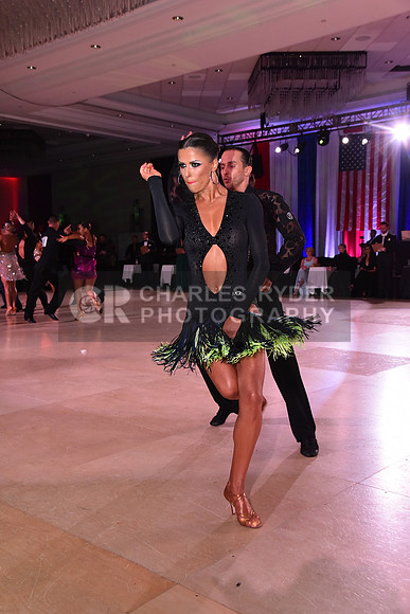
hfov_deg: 35.1
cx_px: 205
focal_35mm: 38
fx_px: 649
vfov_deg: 50.7
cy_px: 307
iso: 2500
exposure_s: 1/320
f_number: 6.3
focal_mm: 38
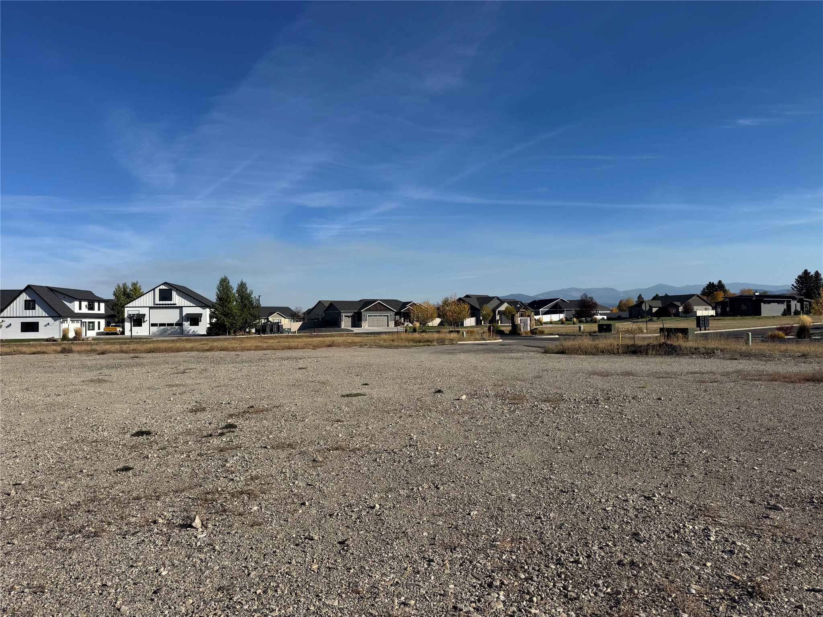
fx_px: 571
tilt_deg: -0.5
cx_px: 412
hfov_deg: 71.6
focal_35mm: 24
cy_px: 308
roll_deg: +0.9
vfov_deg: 56.8
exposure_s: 1/6410
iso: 80
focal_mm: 6.76
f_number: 1.78
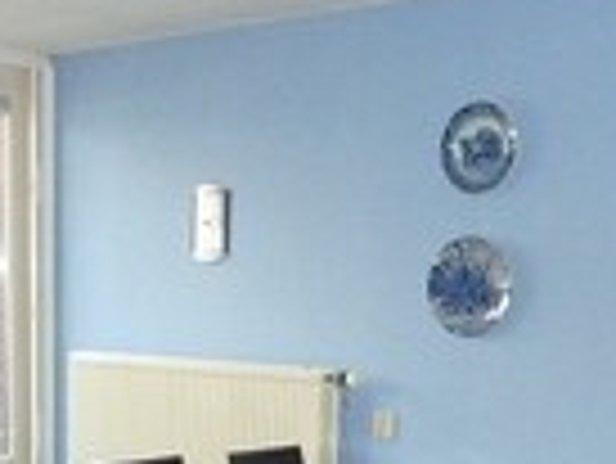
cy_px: 572
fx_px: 1300
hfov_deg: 26.4
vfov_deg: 19.0
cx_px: 166
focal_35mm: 73
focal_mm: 4.1
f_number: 3.3
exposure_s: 1/30
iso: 500
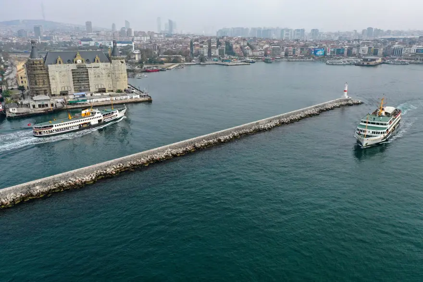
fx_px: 329
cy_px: 141
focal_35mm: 28
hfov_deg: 65.5
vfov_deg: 46.4
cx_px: 212
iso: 200
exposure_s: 1/2000
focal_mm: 10.26
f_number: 3.5
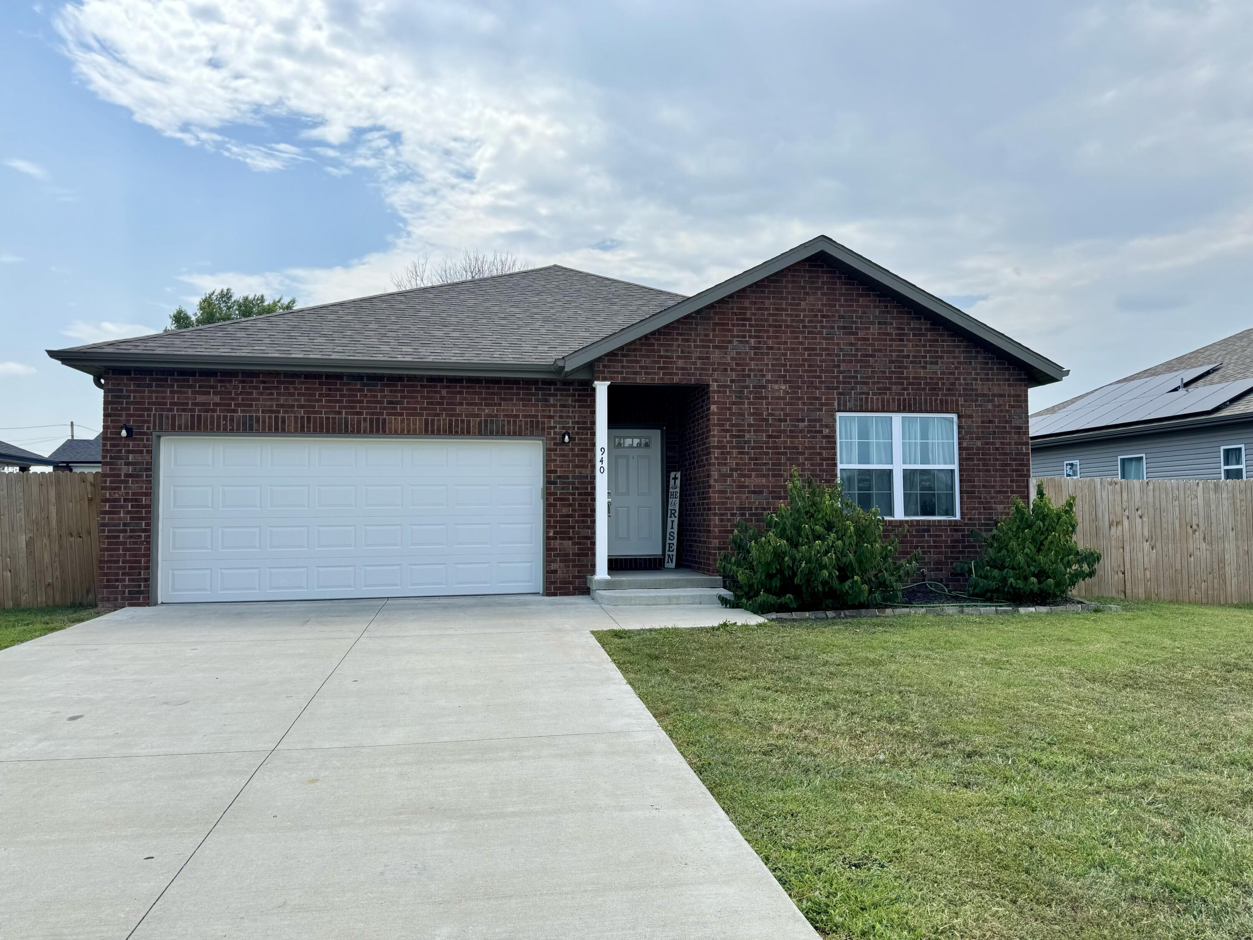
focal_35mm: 24
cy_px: 470
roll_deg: +0.2
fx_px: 869
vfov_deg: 56.8
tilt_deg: +3.1
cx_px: 626
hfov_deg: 71.6
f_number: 1.78
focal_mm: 6.76
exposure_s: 1/1923
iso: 80
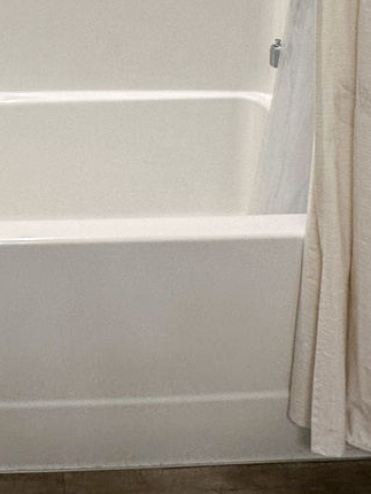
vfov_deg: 31.9
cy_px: -97
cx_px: 21
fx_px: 714
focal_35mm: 50
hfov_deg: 27.8
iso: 125
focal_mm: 2.22
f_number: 2.2
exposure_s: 1/120
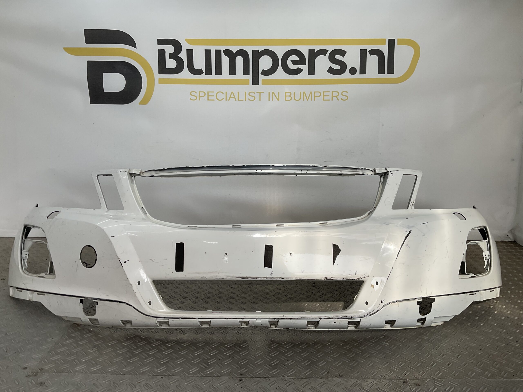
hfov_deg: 61.7
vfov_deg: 48.2
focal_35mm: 29
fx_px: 438
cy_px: 196
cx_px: 262
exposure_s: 1/657
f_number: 1.8
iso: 16
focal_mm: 3
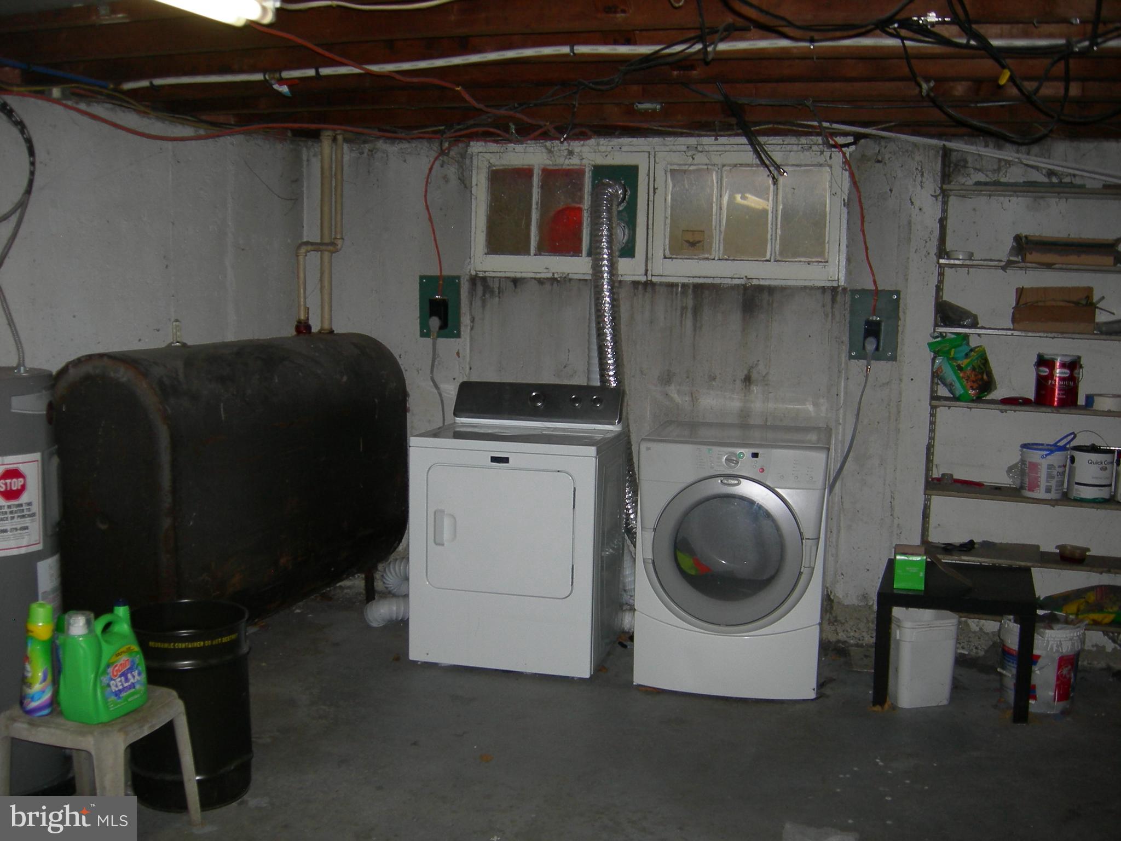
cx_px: 560
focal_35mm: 36
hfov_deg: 51.4
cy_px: 420
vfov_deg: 39.7
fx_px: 1166
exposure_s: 1/60.1
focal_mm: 7.5
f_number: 2.7
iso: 107
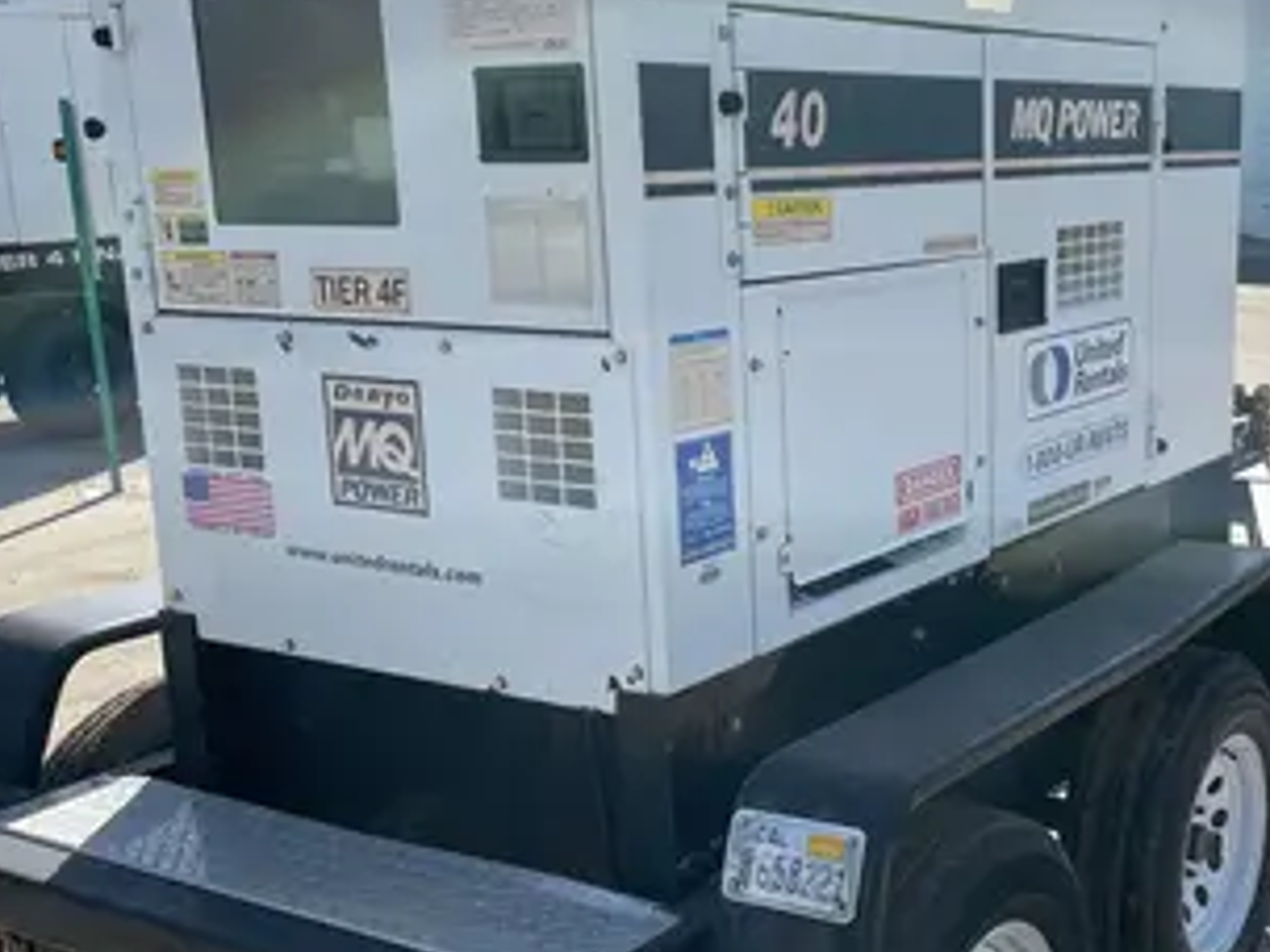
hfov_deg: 39.7
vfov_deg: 30.8
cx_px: 890
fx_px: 1724
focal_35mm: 47
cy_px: 562
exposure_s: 1/2451
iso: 32
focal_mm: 4.2
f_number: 1.6
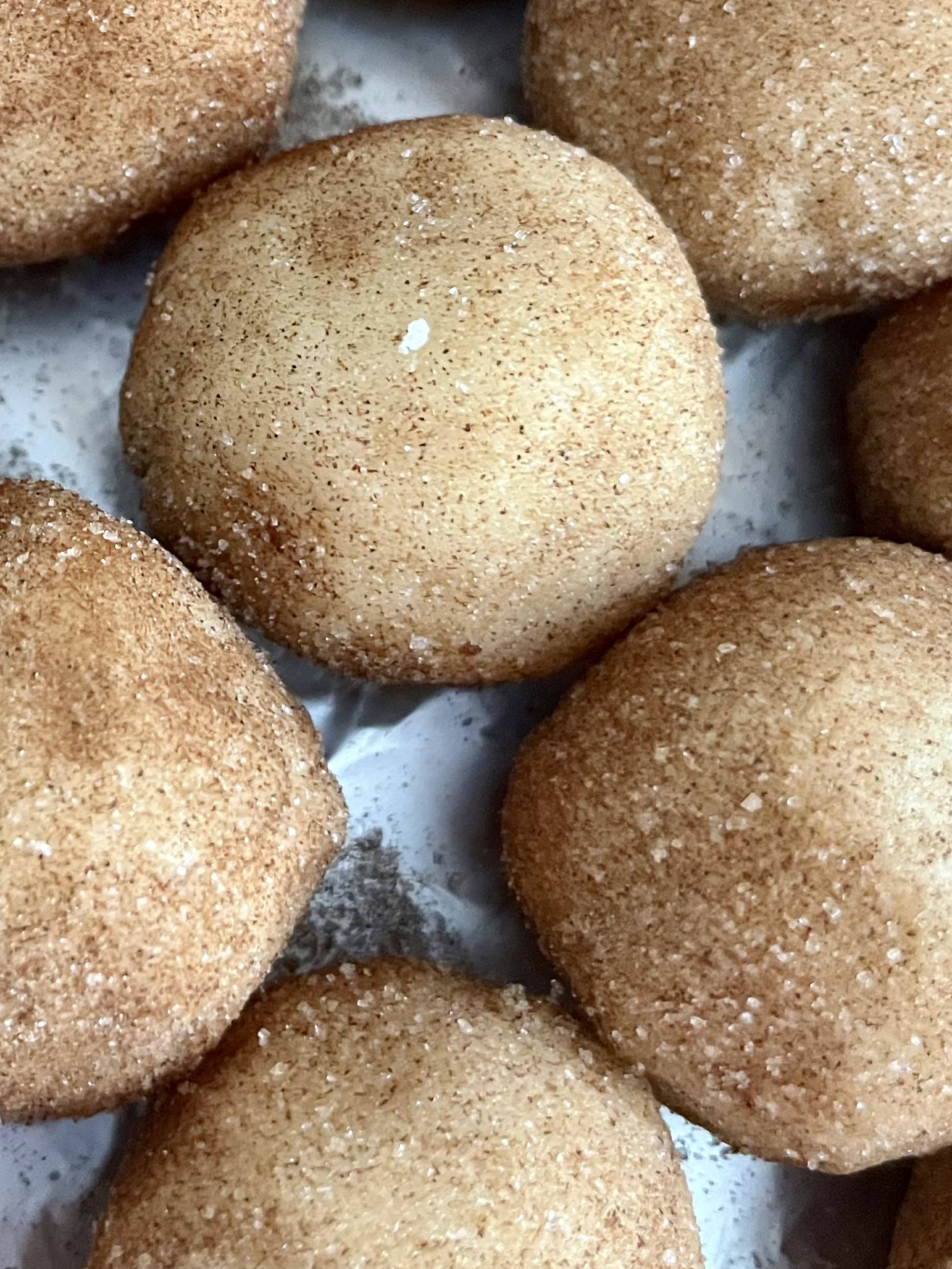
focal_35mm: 51
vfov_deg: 36.8
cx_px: 143
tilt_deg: -75.1
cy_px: 359
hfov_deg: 27.8
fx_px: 1870
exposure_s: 1/53
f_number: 1.6
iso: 500
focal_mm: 5.1
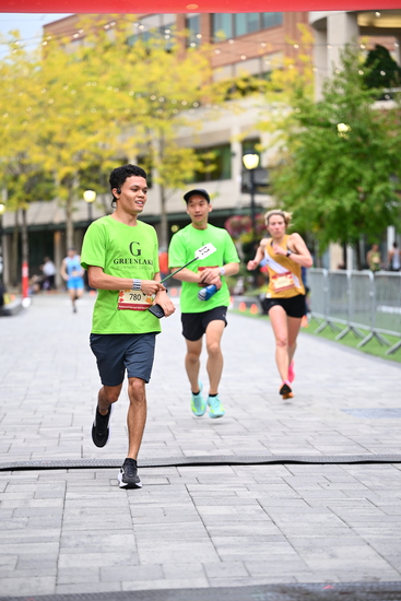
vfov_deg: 20.2
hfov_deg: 13.6
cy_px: 300
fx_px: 1686
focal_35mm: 101
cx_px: 200
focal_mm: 101
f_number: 2.8
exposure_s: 1/1250
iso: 1250
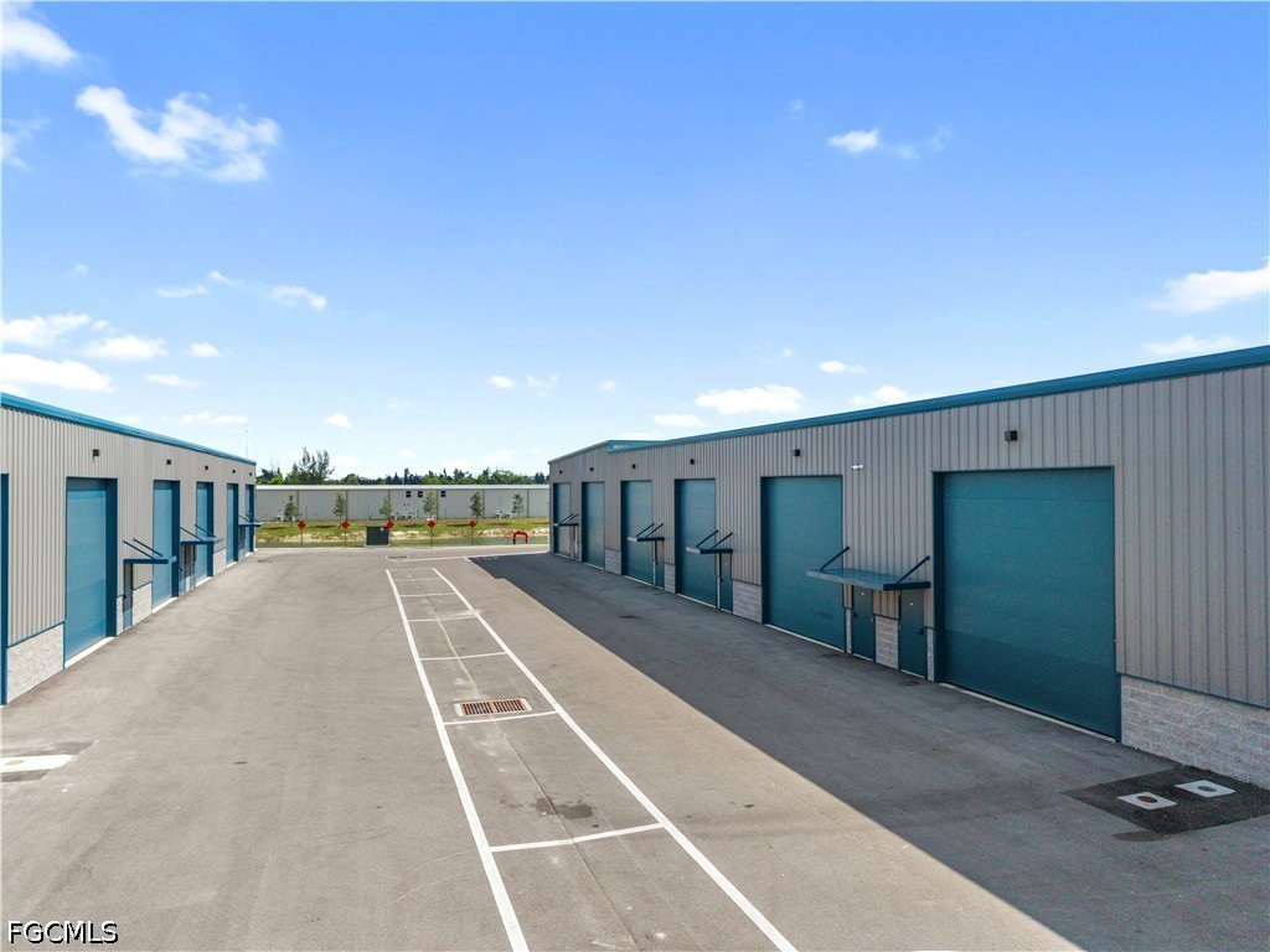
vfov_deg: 56.8
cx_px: 635
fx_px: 881
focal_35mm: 24
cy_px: 476
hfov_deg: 71.6
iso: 100
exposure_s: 1/500
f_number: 1.8
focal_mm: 8.67
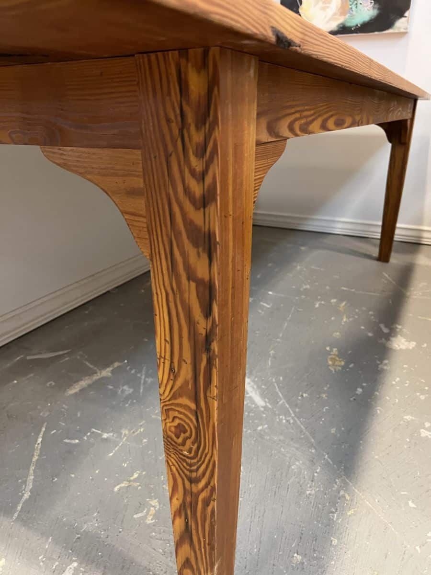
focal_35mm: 26
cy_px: 288
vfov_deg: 67.3
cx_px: 216
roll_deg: -0.2
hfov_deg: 53.1
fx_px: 432
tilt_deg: -21.0
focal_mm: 5.7
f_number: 1.5
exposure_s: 1/60
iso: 320
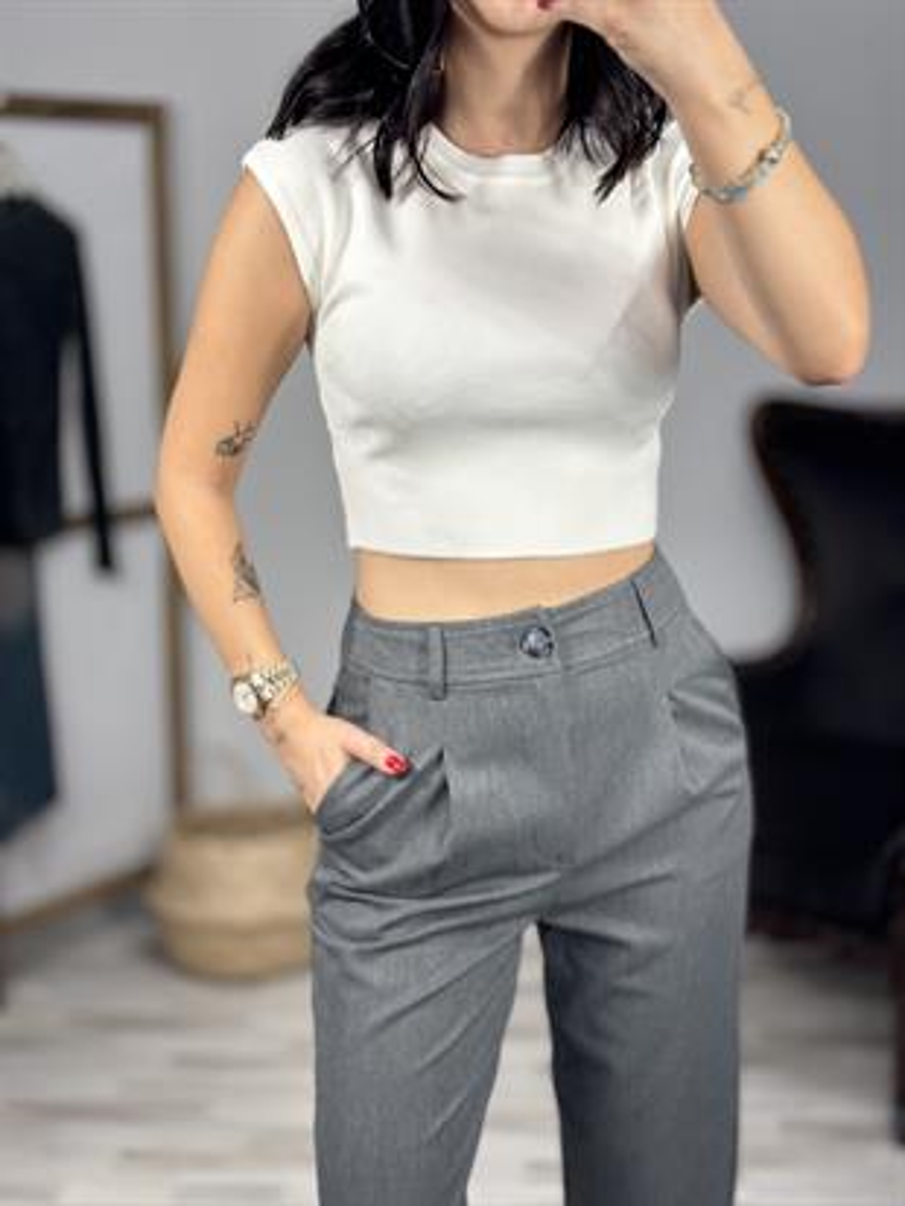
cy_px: 603
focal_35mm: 48
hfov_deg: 30.3
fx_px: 1672
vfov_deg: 39.6
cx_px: 452
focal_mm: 6.86
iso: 64
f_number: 1.78
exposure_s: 1/100
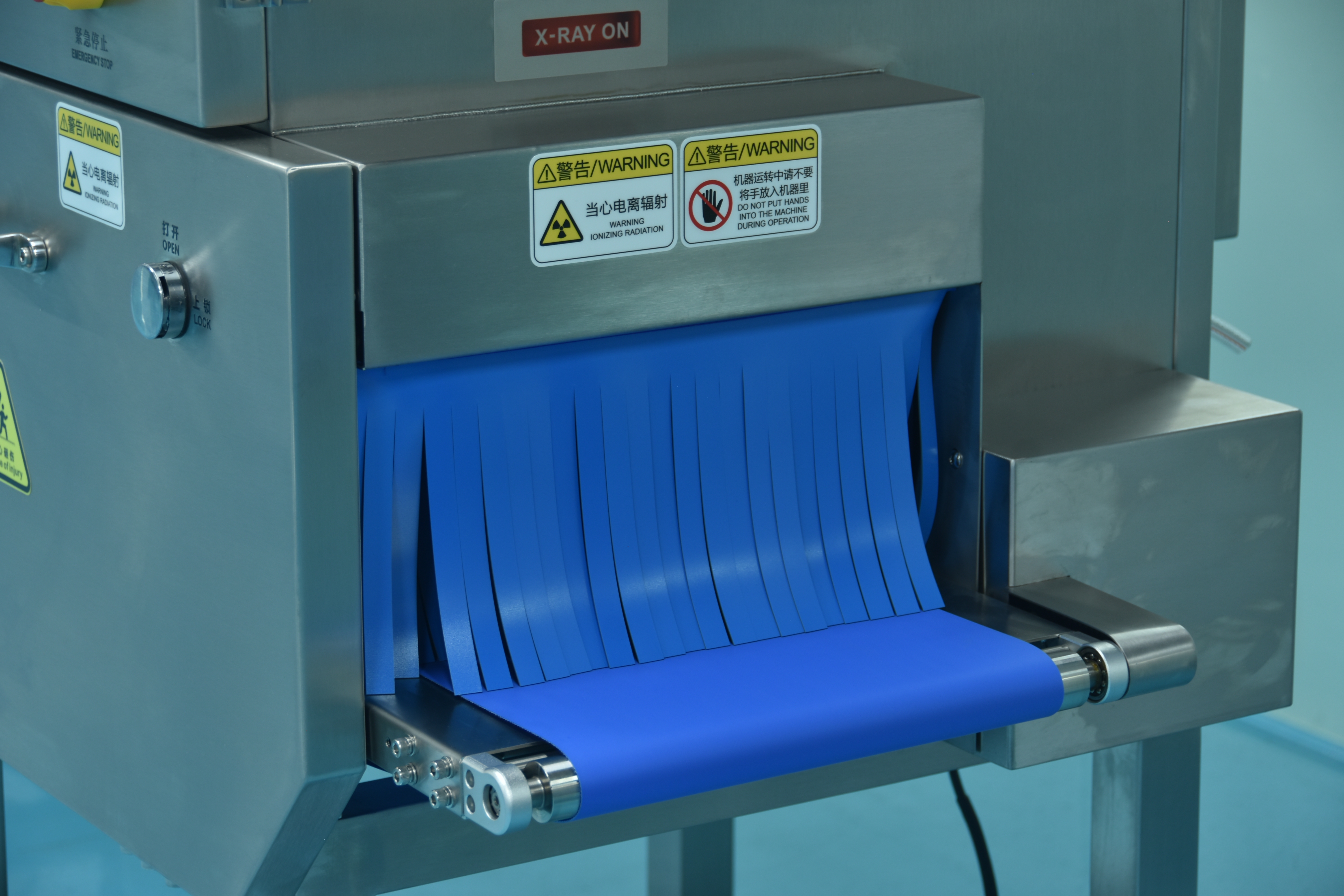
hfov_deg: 19.5
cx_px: 672
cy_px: 448
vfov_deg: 13.0
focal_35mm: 105
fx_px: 3920
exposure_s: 1/6
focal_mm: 70
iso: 100
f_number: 5
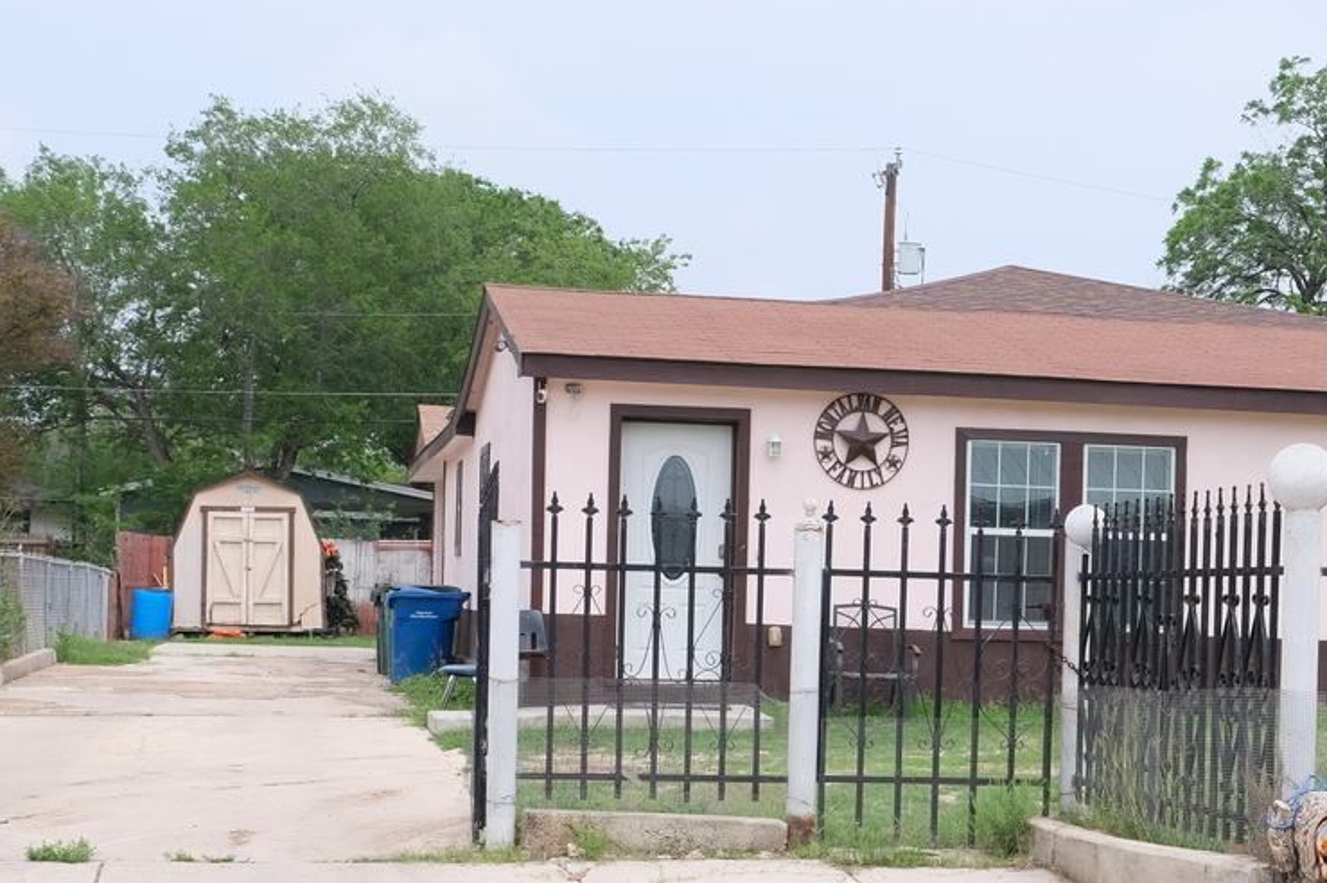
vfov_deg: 19.9
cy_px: 578
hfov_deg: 29.4
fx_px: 2505
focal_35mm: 68
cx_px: 892
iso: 320
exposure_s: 1/450
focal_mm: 20.5
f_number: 8
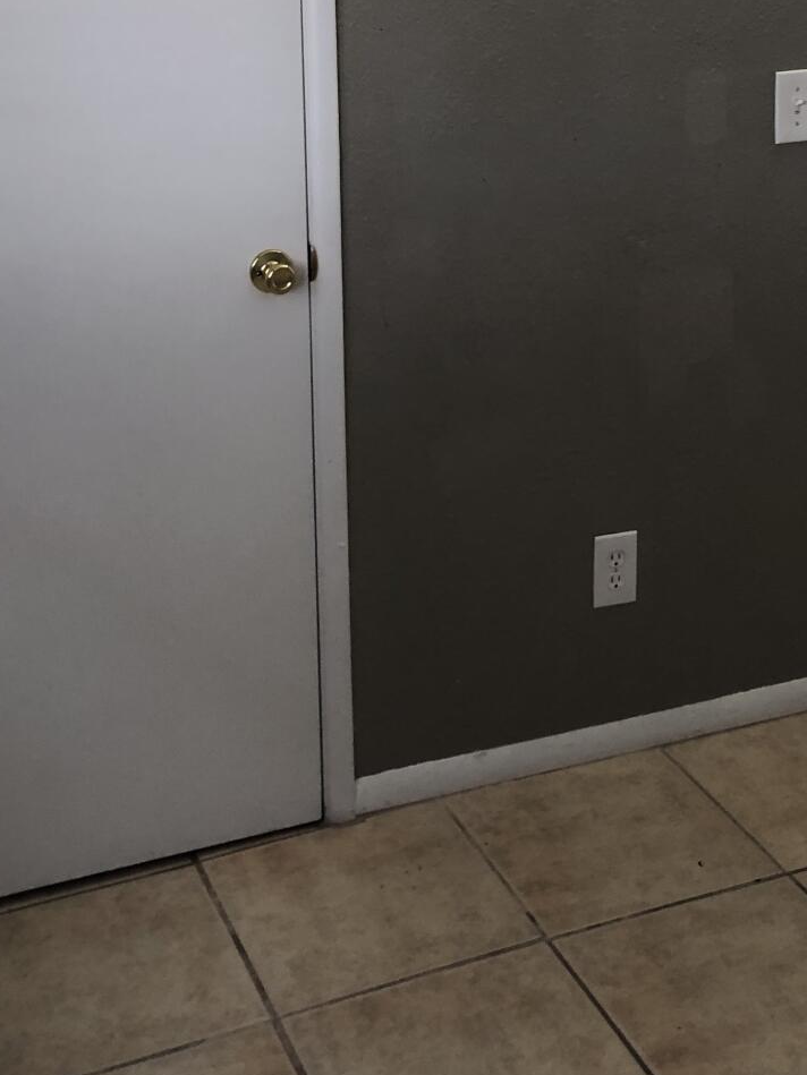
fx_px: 1834
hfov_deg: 24.8
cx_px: 478
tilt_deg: -10.9
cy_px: 95
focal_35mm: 59
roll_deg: +1.0
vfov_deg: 31.1
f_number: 1.8
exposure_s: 1/24
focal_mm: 3.99
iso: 40
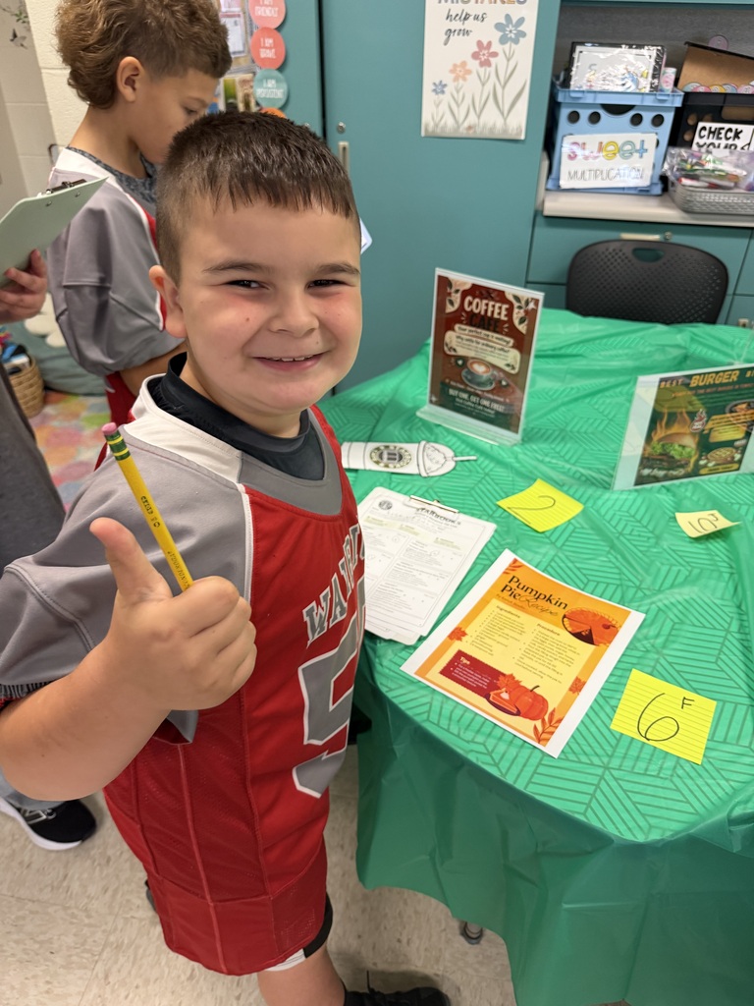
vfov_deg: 71.6
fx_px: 697
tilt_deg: -35.3
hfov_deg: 56.8
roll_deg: -1.0
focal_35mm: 24
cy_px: 503
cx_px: 377
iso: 250
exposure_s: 1/60
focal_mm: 6.76
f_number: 1.78
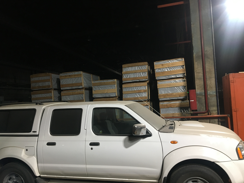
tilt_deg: +2.4
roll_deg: +3.0
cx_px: 122
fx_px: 204
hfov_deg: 61.7
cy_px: 92
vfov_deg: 48.2
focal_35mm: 29
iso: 160
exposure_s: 1/33
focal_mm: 4.15
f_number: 2.2
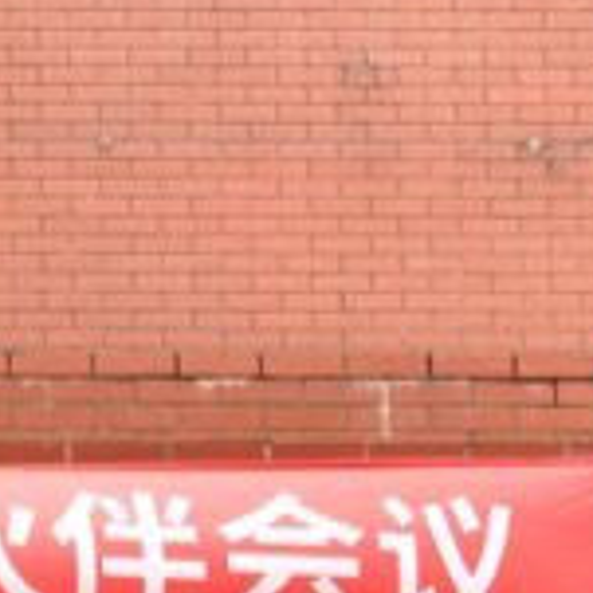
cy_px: 1259
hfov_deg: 7.0
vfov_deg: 7.4
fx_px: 4361
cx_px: -1155
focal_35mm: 225
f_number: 4.8
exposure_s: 1/180
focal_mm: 40
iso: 200
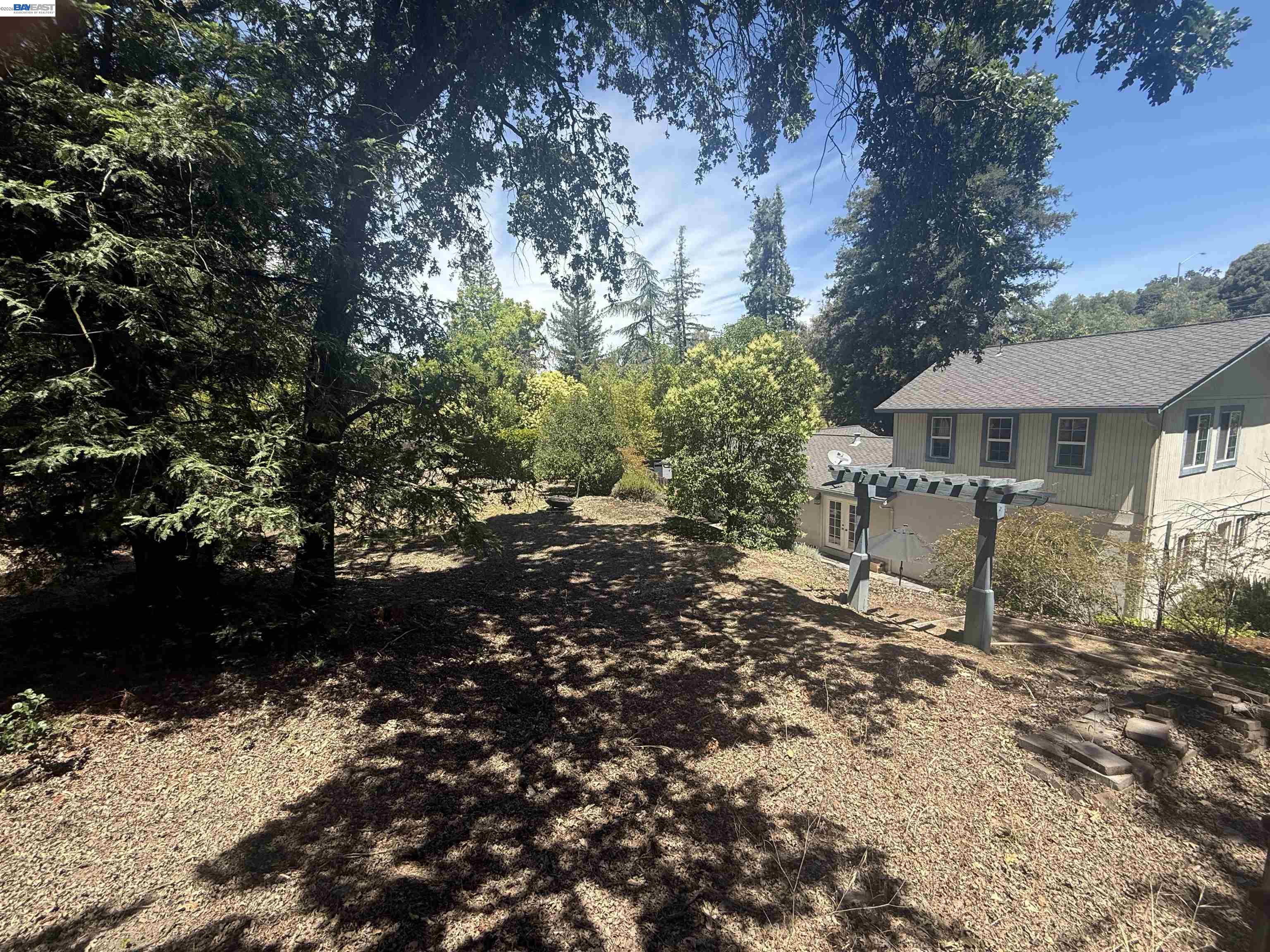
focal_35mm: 14
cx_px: 635
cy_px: 476
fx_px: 514
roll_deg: +2.0
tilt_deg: -7.1
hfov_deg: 102.1
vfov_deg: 85.7
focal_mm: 2.22
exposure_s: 1/914
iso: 64
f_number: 2.2
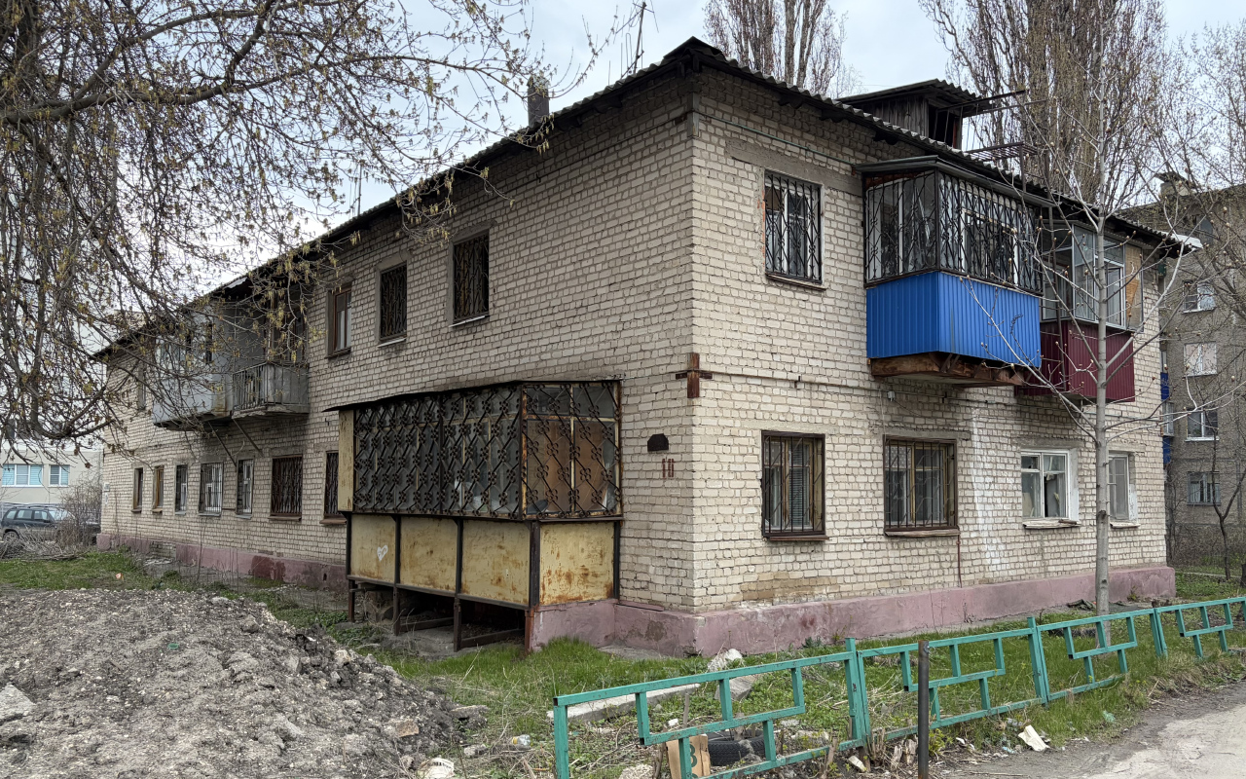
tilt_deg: +5.6
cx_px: 631
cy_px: 428
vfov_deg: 44.5
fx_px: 951
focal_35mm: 28
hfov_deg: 66.5
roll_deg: +1.0
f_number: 1.6
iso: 80
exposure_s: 1/186
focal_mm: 5.96
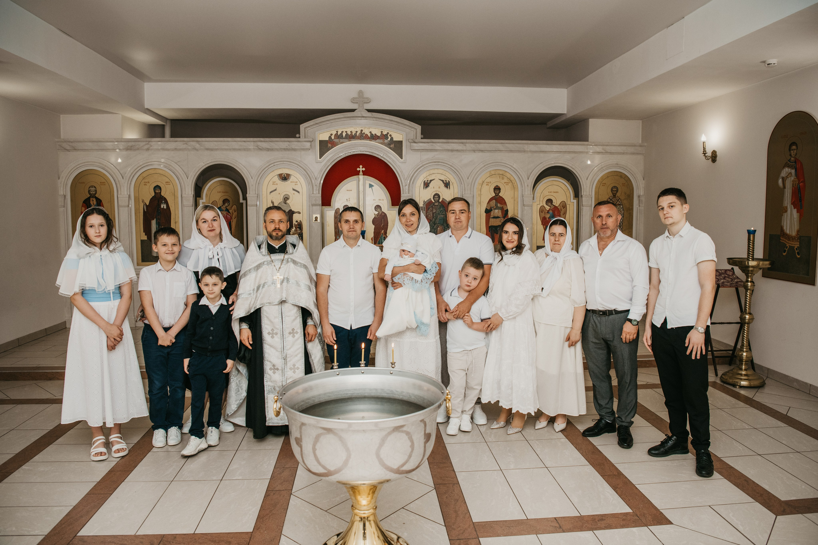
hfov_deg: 73.1
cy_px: 272
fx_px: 552
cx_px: 409
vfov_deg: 52.6
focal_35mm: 24
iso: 320
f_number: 4.5
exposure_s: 1/160
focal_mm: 24
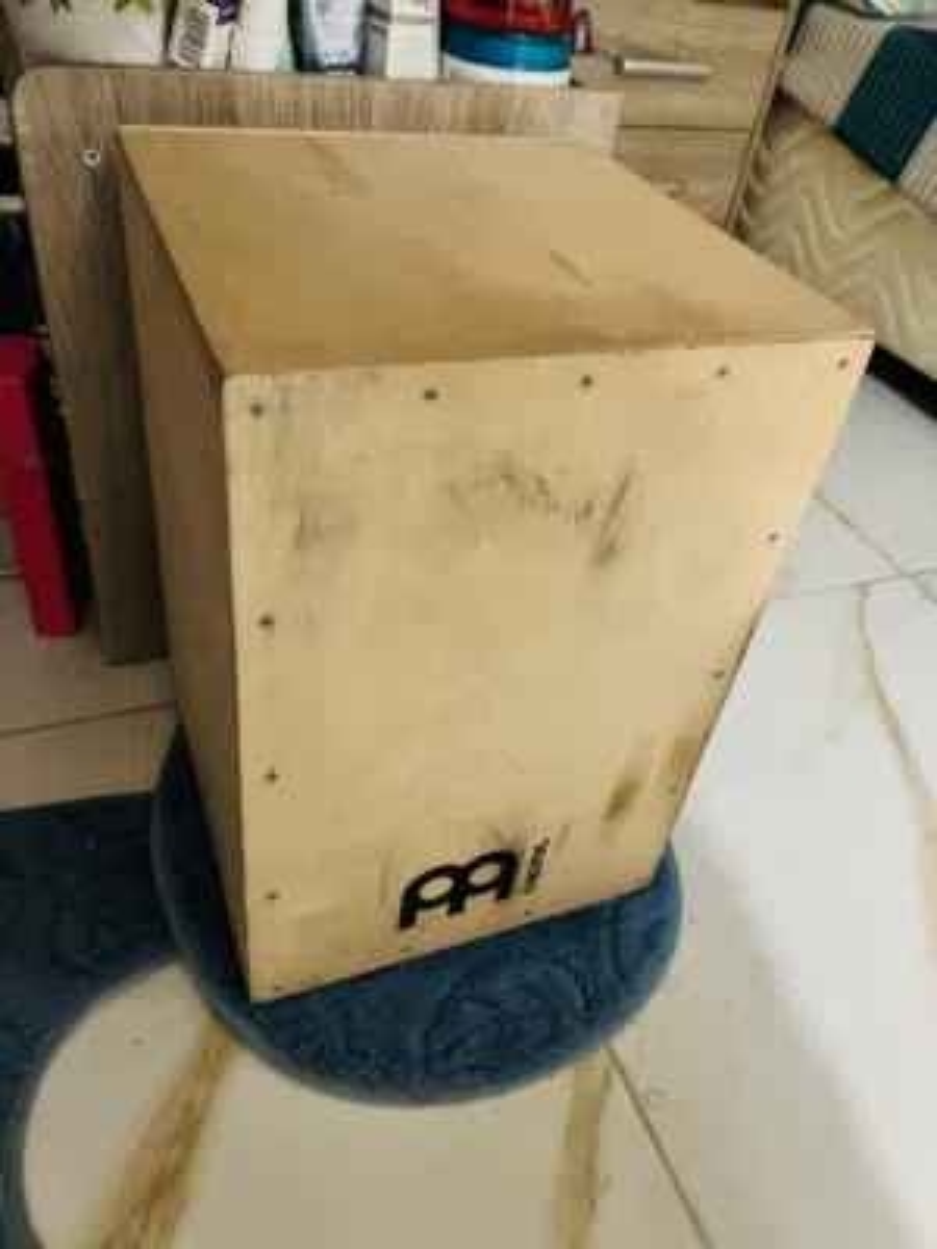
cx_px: 468
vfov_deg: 67.3
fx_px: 938
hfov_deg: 53.1
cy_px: 624
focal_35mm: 26
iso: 640
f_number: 1.5
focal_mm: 5.7
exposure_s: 1/33
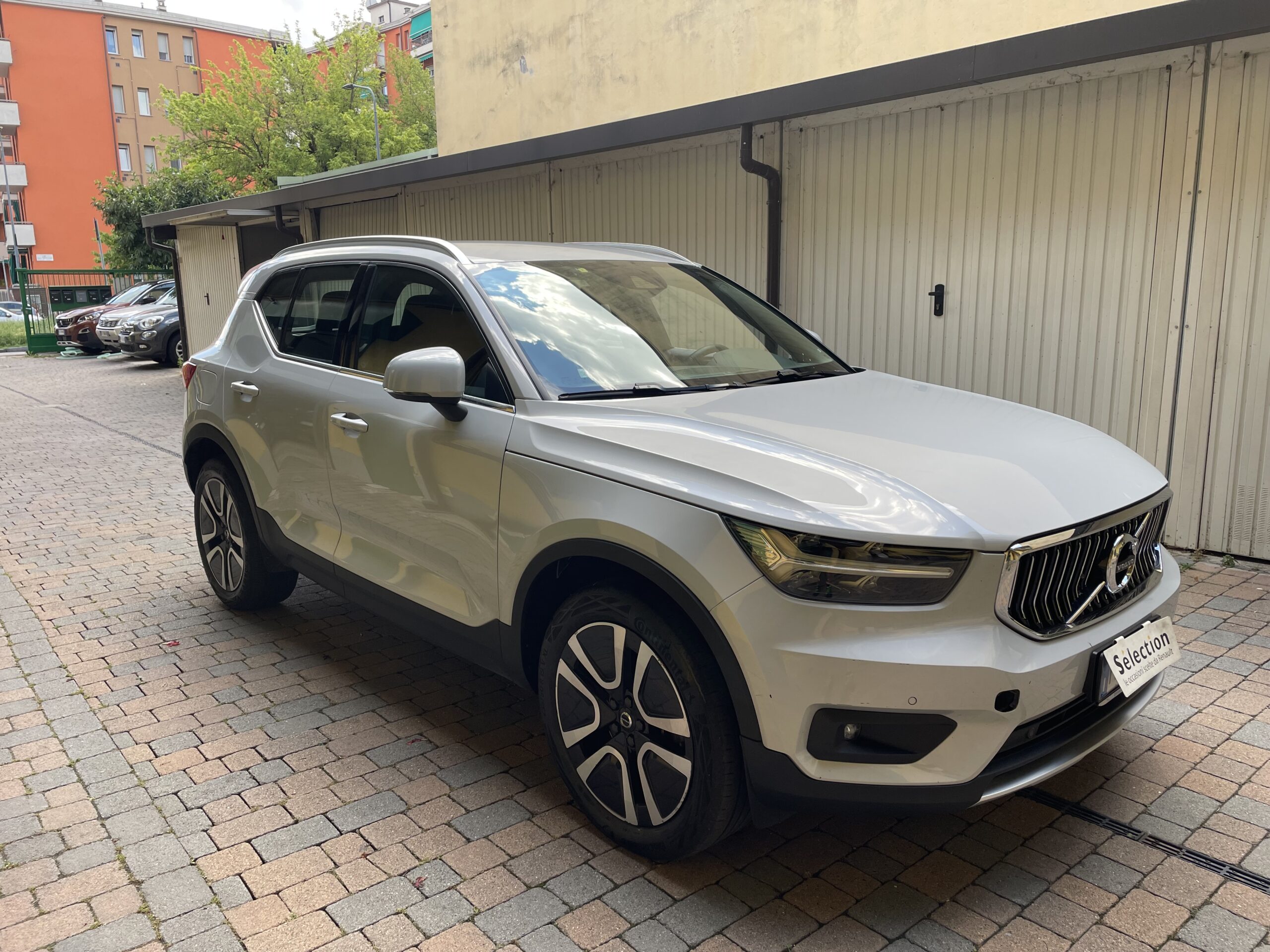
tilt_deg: -12.0
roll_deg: +0.5
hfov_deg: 67.3
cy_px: 476
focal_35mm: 26
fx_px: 954
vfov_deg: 53.1
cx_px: 635
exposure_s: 1/450
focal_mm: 4.2
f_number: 1.6
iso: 32
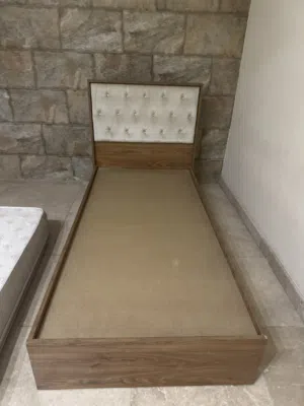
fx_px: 281
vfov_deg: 71.6
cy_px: 203
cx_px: 152
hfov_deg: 56.8
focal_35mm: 24
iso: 1000
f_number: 1.78
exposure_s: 1/40
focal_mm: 6.76
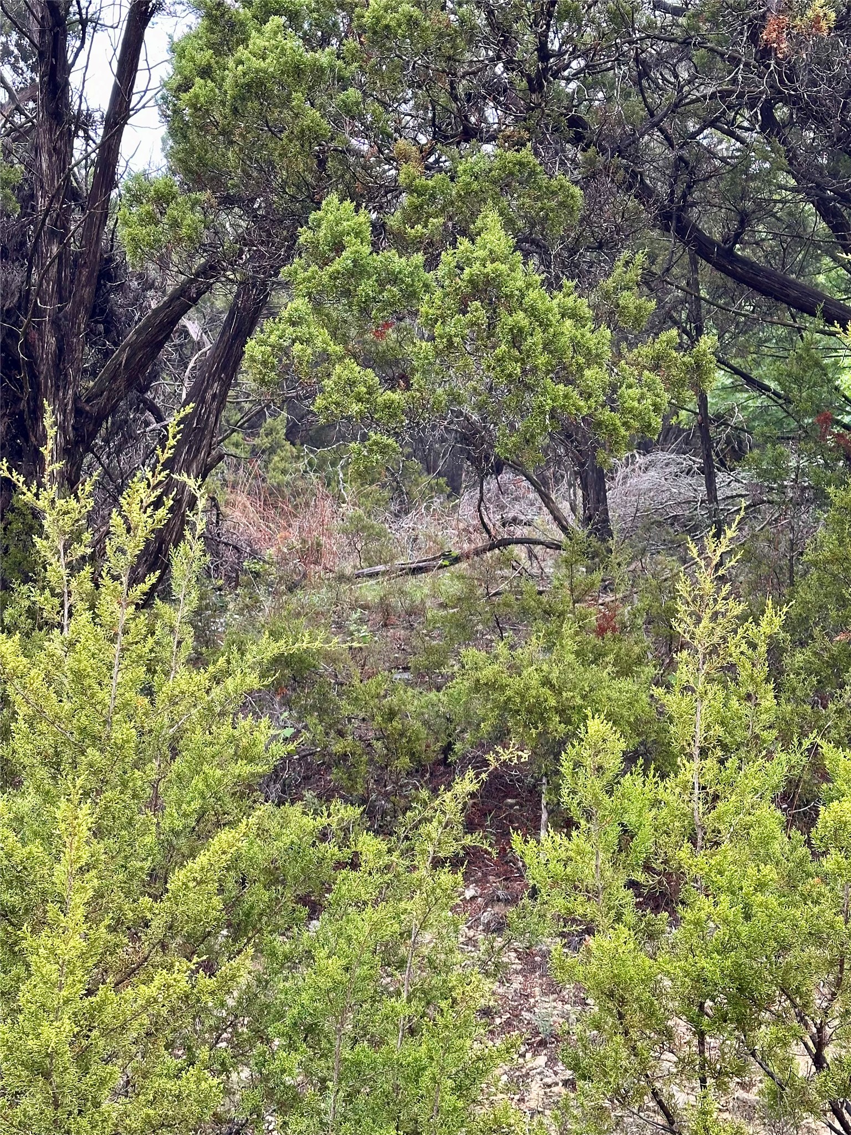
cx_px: 426
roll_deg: -0.7
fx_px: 1573
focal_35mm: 48
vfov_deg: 39.7
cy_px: 568
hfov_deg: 30.3
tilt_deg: +14.8
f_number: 1.78
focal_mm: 6.86
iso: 64
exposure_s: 1/329
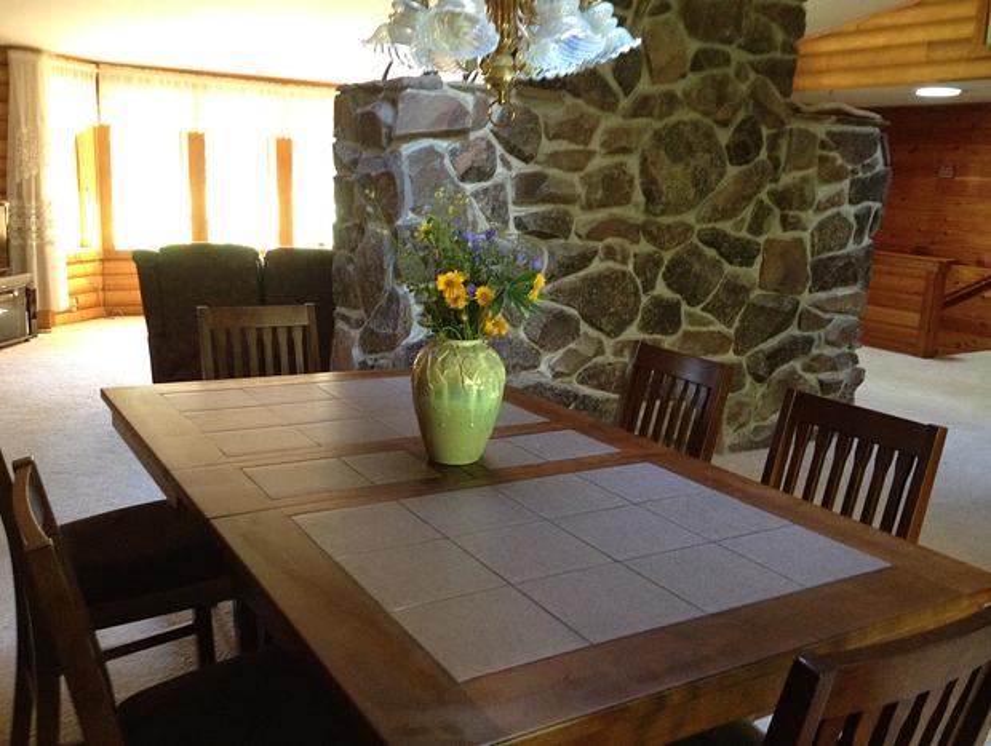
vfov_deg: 40.8
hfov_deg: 52.6
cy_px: 373
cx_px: 496
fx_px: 1004
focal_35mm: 35
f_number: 2.4
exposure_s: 1/20
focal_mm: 4.28
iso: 400
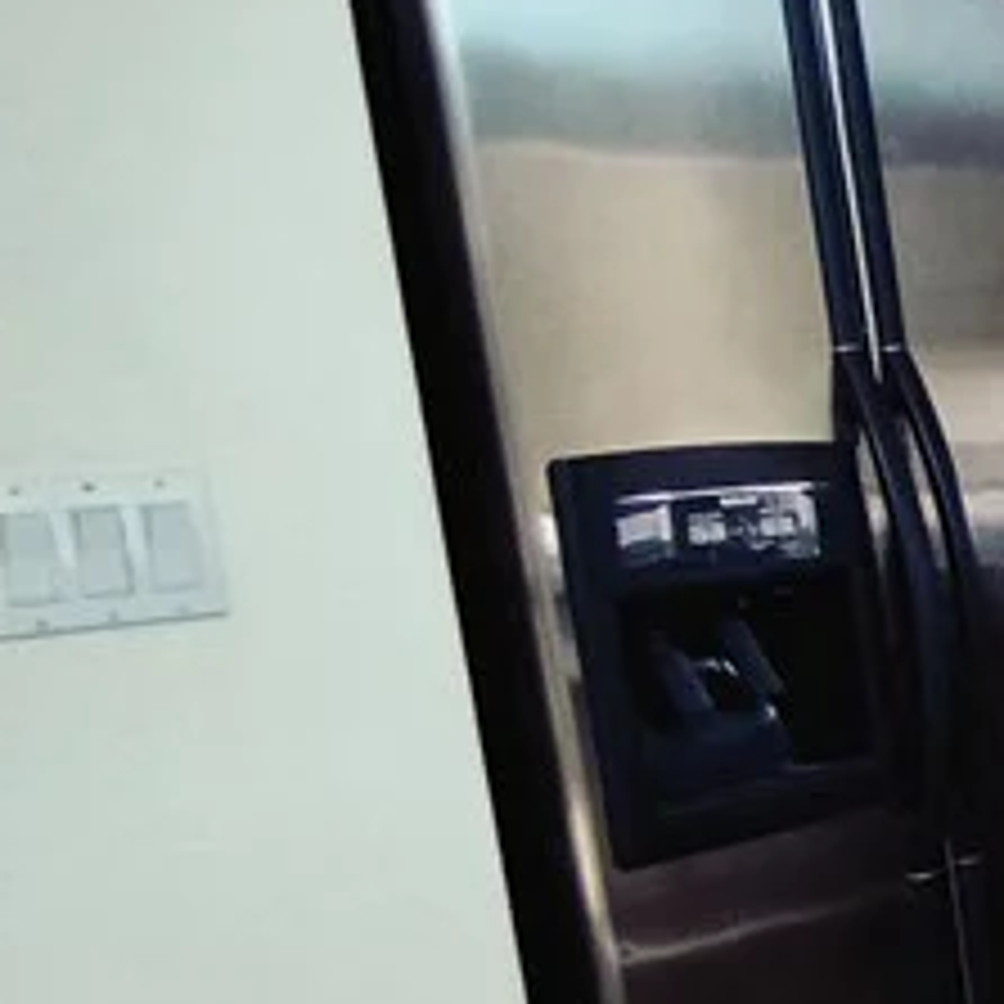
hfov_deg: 16.9
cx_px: 2197
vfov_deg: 28.0
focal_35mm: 61
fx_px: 2002
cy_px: 657
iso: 250
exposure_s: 1/40
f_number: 2.2
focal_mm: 1.91
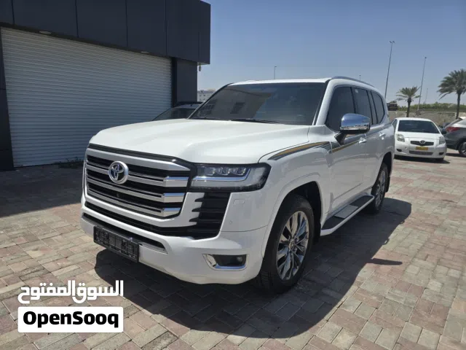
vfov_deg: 58.9
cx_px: 233
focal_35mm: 23
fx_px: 310
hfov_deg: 73.9
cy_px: 175
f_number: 1.7
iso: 12
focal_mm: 6.3
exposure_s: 1/1255
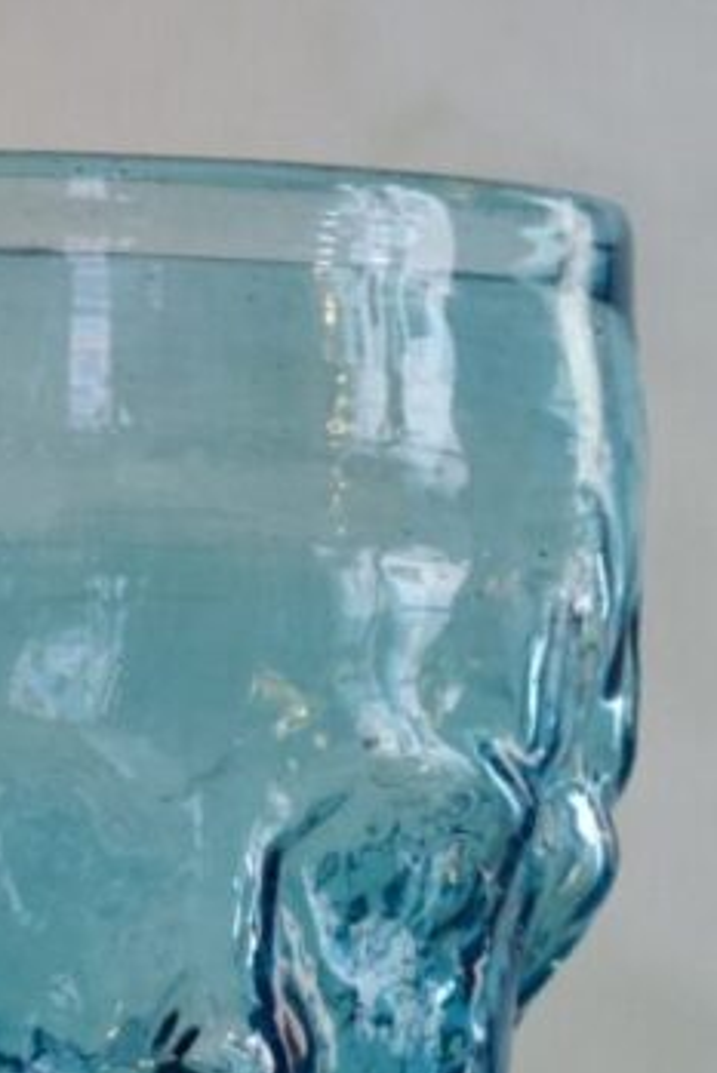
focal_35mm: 317
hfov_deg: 4.3
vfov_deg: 6.5
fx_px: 9460
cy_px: 778
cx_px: 80
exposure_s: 1/125
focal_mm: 52
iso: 2000
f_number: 4
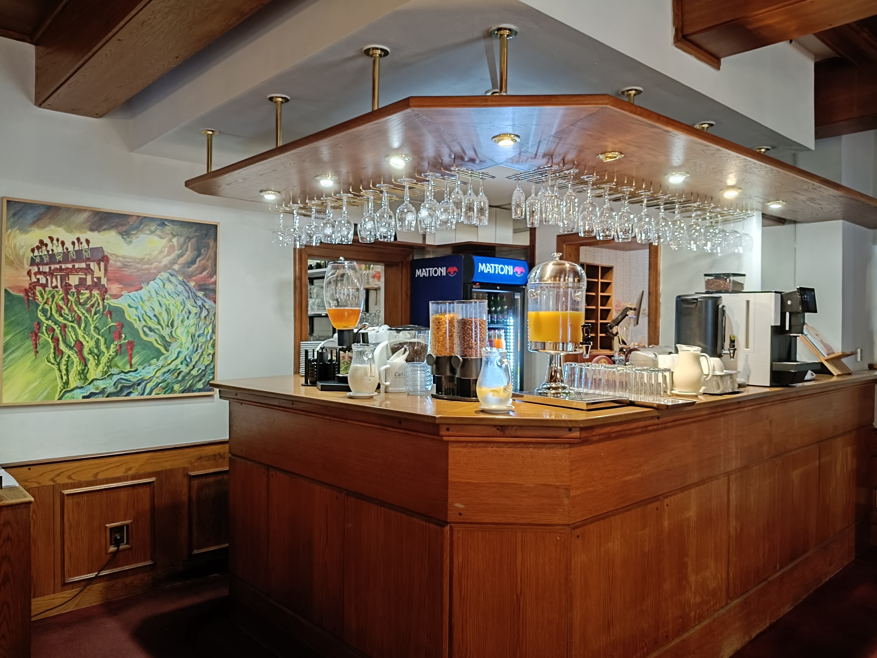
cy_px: 329
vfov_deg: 53.1
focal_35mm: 26
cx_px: 438
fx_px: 659
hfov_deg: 67.3
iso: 1600
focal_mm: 4.84
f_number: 1.88
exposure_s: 1/25
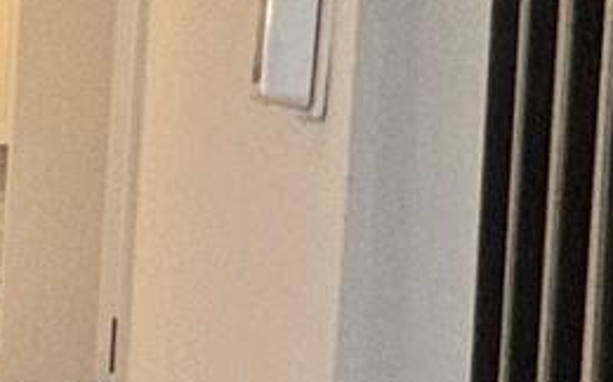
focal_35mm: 117
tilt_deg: -1.8
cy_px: 134
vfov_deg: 11.2
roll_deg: -2.1
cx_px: -1523
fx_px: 1953
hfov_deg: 9.6
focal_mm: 2.22
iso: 100
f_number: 2.2
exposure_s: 1/120
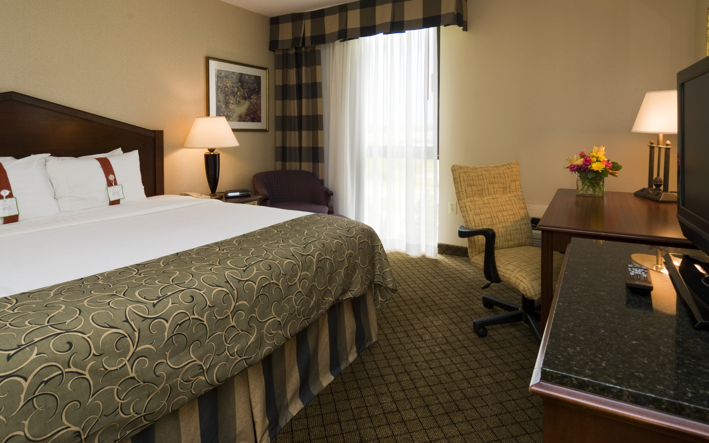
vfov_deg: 62.2
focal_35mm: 19
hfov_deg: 88.0
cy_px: 209
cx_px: 359
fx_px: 367
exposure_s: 1/2.5
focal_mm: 12
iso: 200
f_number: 14
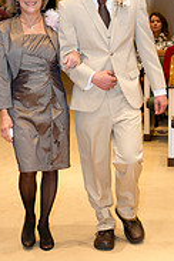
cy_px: 128
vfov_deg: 18.9
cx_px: 98
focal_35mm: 108
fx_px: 783
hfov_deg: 12.7
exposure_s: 1/80
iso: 1250
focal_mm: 44
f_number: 4
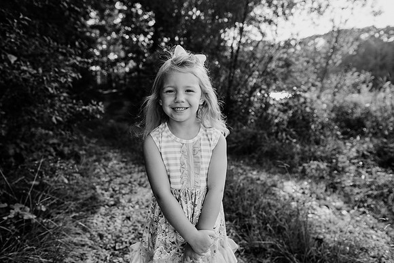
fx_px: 263
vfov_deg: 53.2
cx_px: 197
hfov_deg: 73.7
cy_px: 132
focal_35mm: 24
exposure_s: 1/640
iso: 200
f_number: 3.5
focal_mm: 24
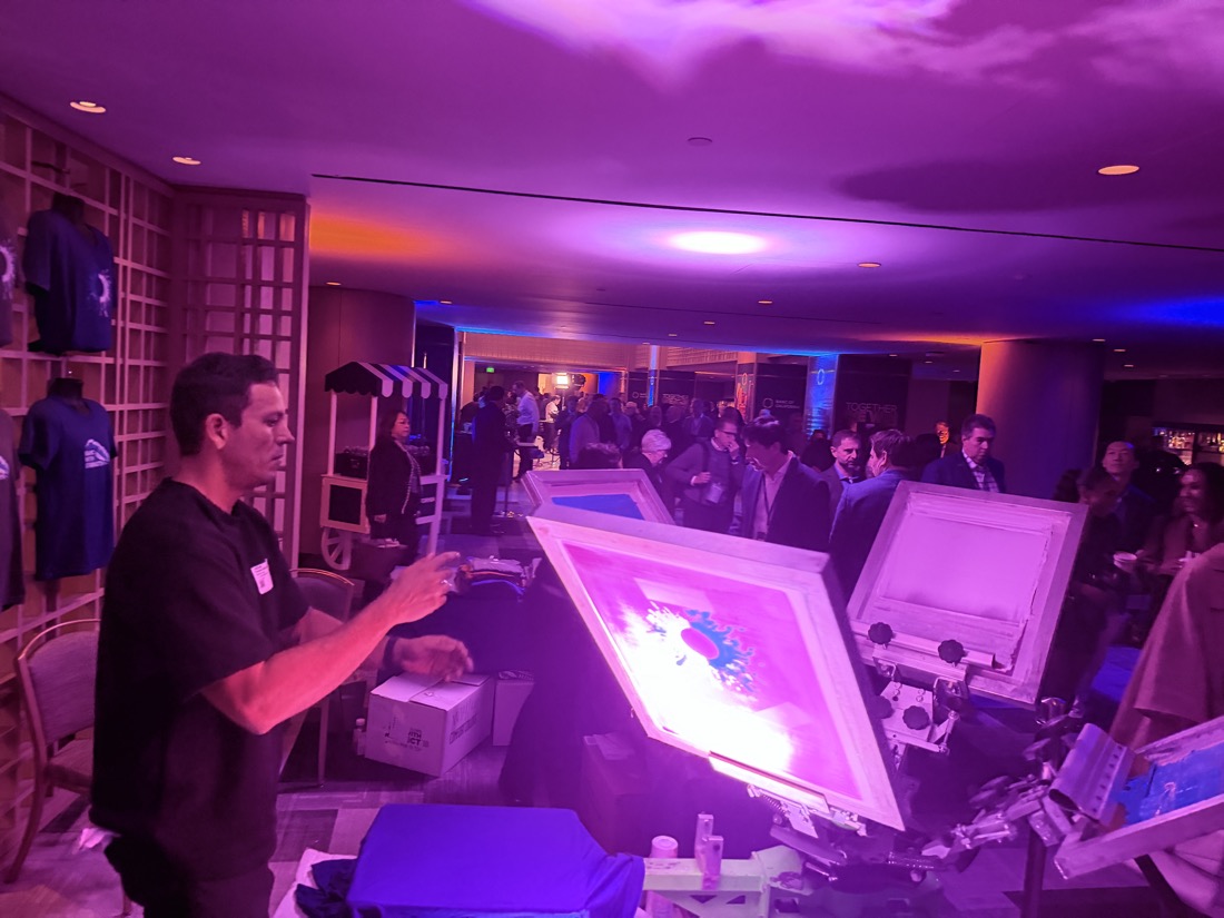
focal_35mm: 24
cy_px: 459
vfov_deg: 56.8
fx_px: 849
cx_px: 612
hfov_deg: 71.6
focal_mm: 6.76
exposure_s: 1/47
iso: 800
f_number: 1.78
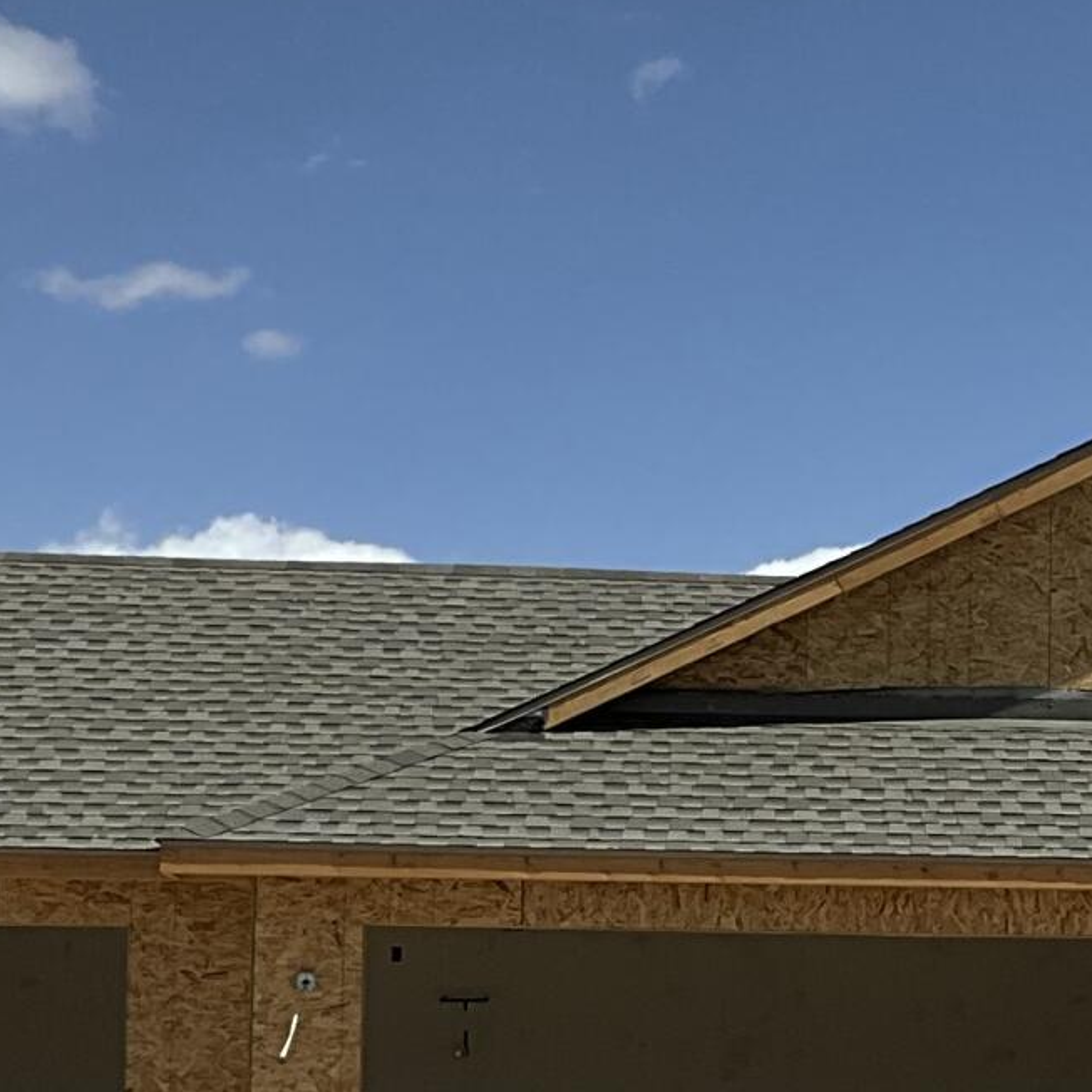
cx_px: 1100
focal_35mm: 118
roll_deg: -0.7
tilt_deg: +2.3
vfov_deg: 14.7
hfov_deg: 14.5
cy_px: 873
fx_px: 4211
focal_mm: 3
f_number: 1.8
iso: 25
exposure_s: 1/3322
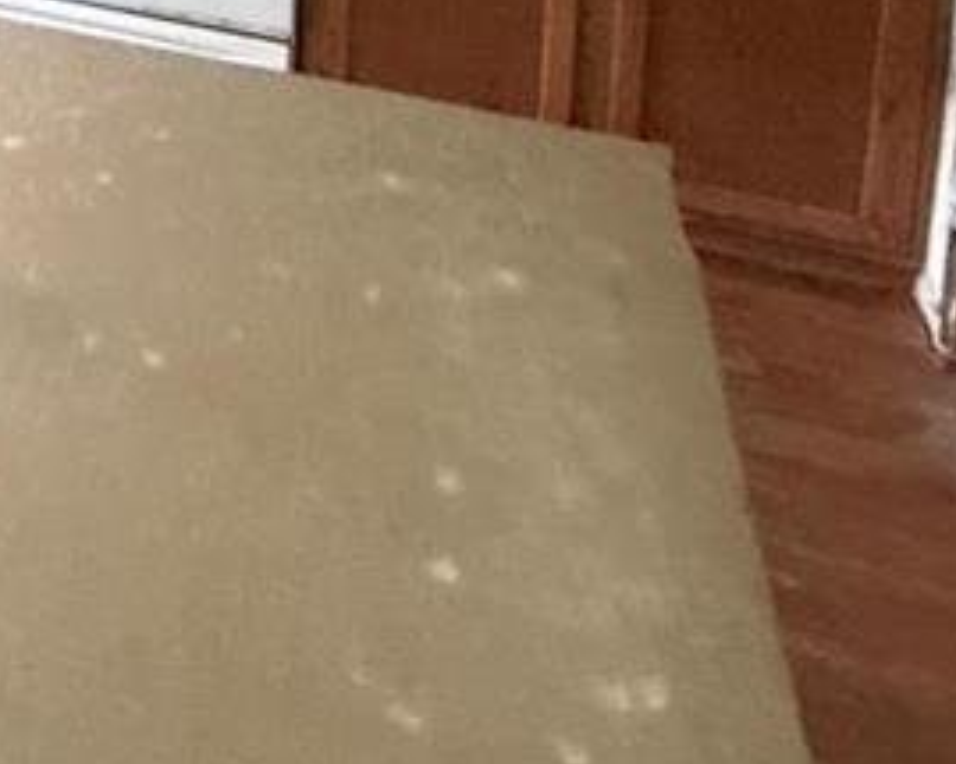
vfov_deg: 22.2
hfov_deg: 29.4
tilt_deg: -13.2
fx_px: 1471
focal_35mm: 52
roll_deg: +5.5
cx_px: -274
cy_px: -476
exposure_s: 1/60
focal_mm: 2.22
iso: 800
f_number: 2.2
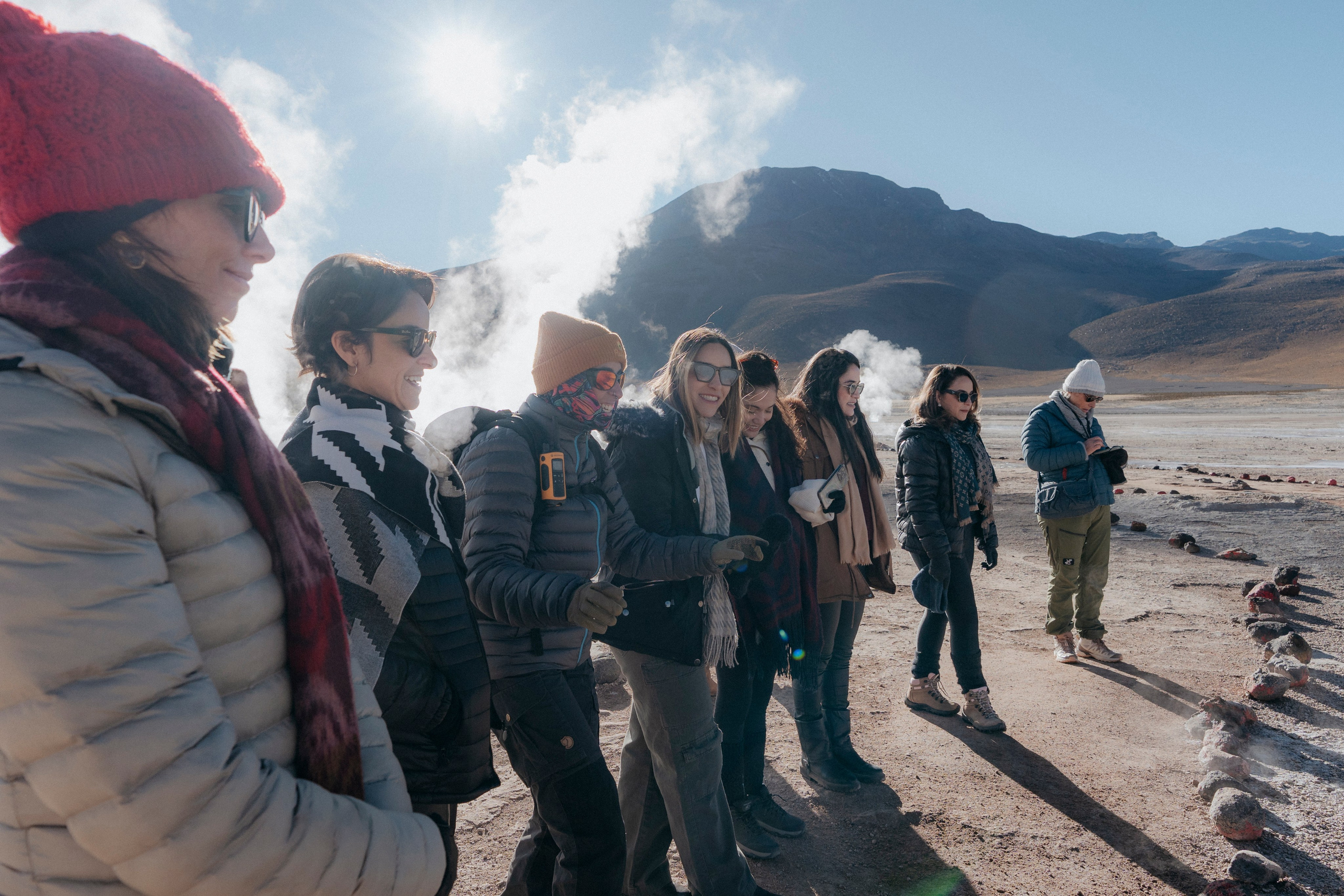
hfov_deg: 73.0
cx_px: 672
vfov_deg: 52.5
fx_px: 908
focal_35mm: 24
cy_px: 448
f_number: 5
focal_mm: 16
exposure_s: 1/500
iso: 200
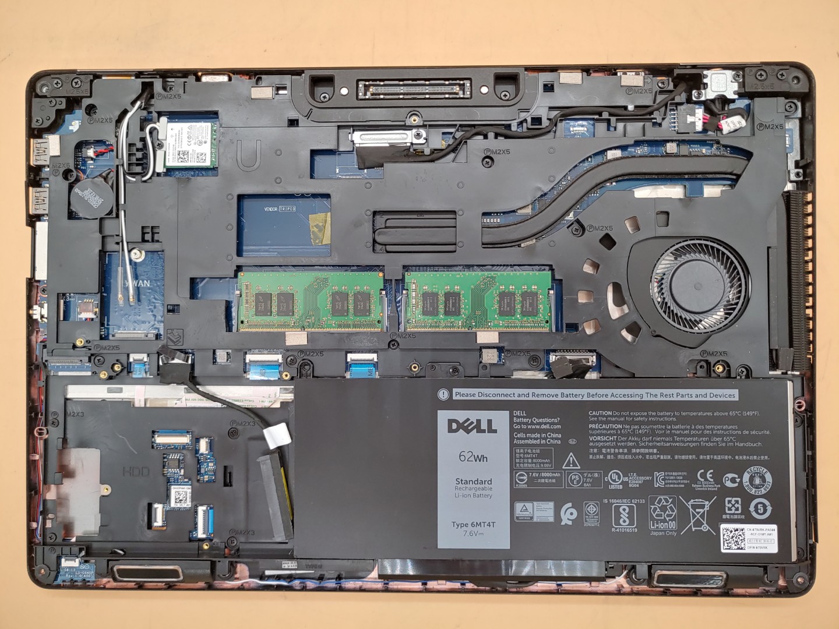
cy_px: 314
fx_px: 630
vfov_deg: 53.1
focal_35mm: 26
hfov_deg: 67.3
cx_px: 420
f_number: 1.8
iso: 50
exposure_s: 1/63
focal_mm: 4.36
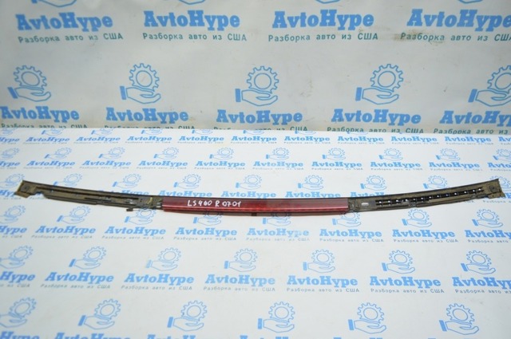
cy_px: 170
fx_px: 383
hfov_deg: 67.4
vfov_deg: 47.8
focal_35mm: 27
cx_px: 256
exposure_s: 1/60
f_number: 3.5
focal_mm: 18
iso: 400
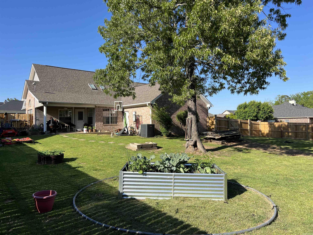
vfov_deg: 53.1
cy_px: 118
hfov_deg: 67.3
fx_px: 235
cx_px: 156
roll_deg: +0.6
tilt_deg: +0.7
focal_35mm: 26
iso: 50
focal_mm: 5.7
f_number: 1.5
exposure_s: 1/2695
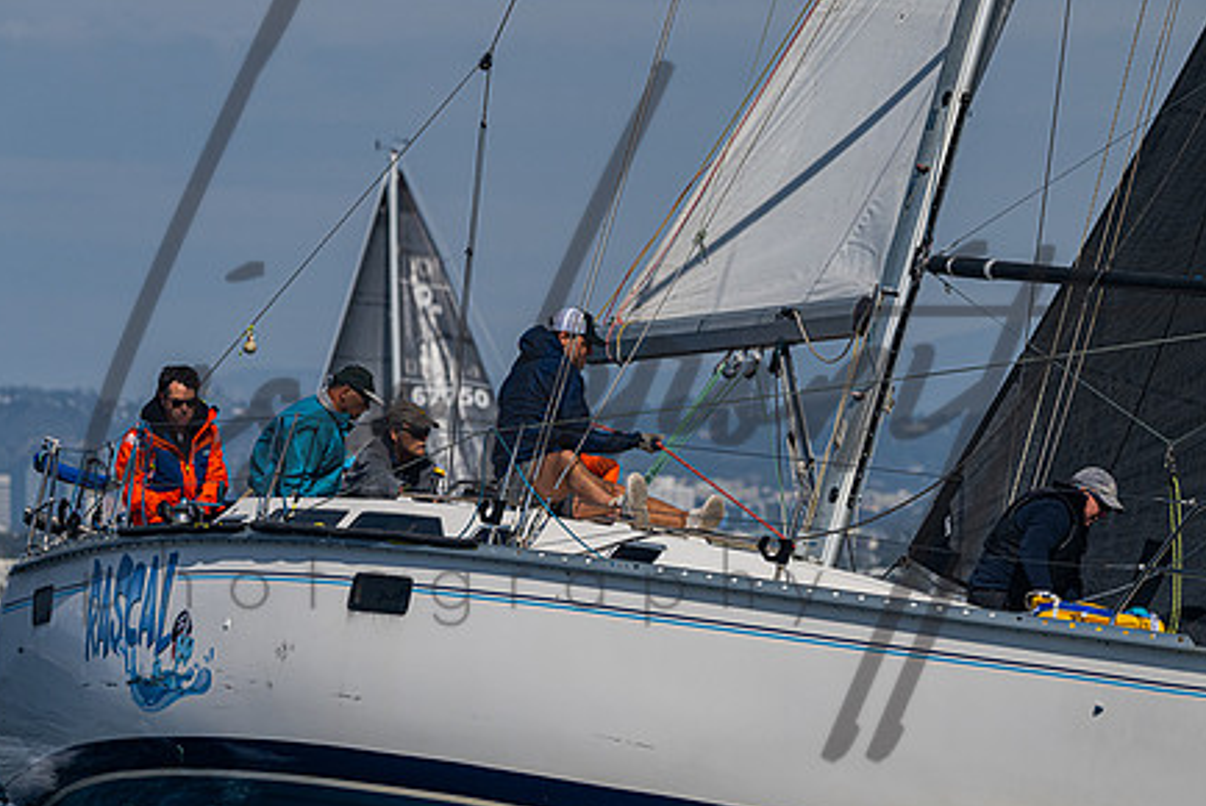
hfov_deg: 6.1
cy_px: 341
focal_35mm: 335
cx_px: 614
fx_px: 11230
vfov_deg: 4.1
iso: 320
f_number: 6.3
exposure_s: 1/5000
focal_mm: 220
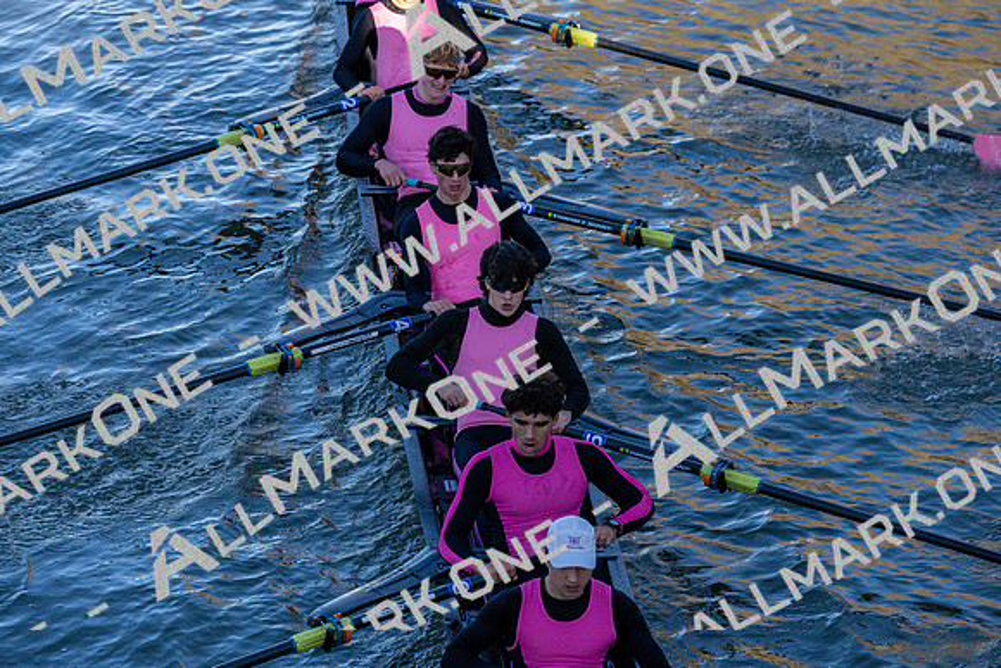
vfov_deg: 6.9
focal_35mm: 200
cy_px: 334
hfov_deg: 10.3
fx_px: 5562
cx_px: 500
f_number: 5.6
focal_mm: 200
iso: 1250
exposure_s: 1/2000
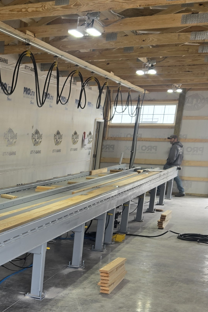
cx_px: -64
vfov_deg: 32.8
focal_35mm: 59
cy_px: 258
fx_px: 511
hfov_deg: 20.9
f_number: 1.8
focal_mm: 5.4
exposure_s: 1/180
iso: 50
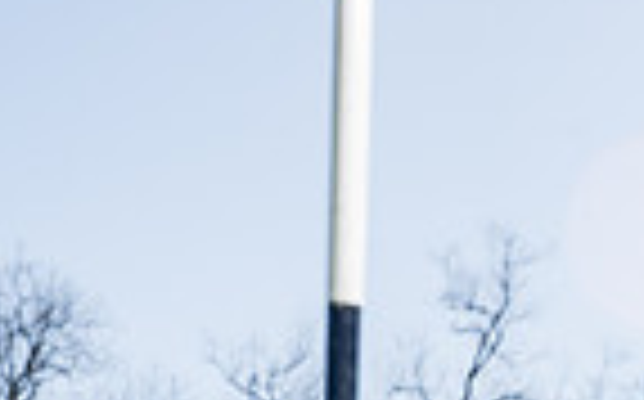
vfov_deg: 6.8
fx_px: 3208
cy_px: 980
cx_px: 558
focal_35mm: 183
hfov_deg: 11.4
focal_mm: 57
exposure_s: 1/250
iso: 100
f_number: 5.6
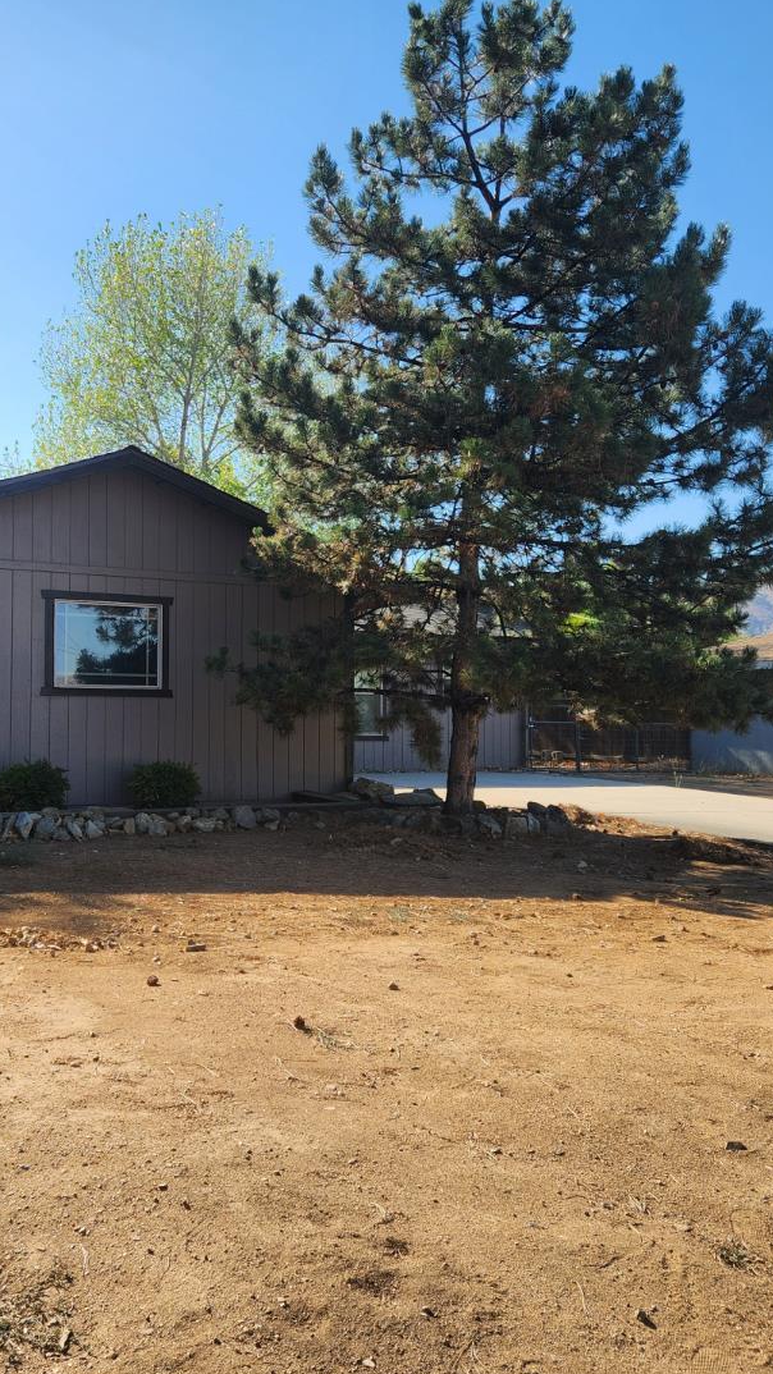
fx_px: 1276
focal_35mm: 35
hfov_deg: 33.4
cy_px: 693
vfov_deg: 56.6
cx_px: 253
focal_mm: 5.4
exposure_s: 1/1142
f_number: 1.8
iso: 20
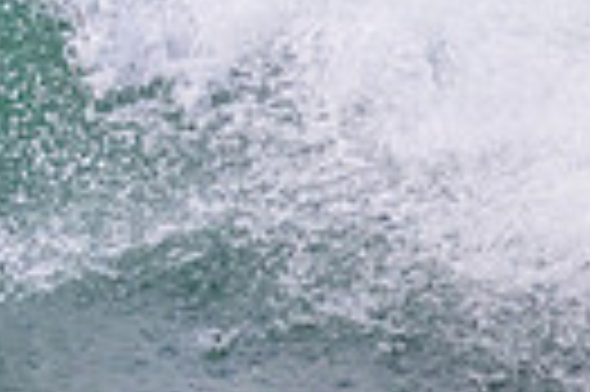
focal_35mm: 3549
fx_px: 58091
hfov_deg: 0.6
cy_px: -182
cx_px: -540
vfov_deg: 0.4
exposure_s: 1/2000
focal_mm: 800
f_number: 11
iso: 2800
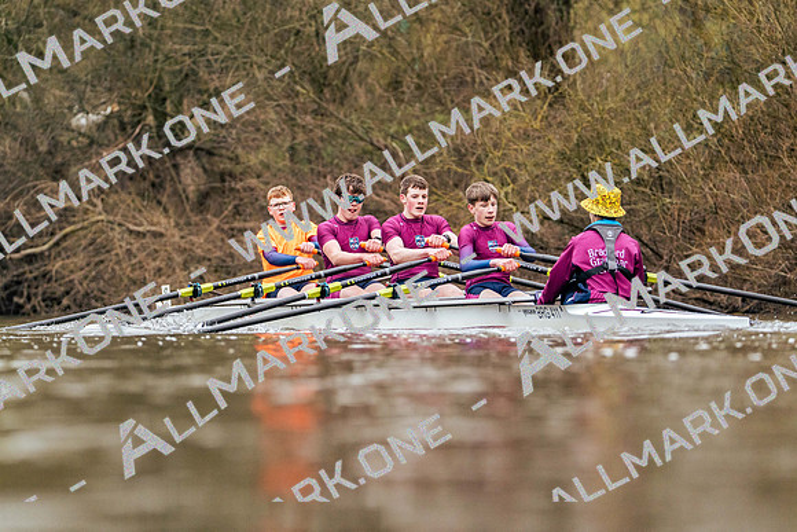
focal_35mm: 332
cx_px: 398
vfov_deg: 4.1
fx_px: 7351
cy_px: 266
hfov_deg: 6.2
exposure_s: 1/2000
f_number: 6.3
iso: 4000
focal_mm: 332
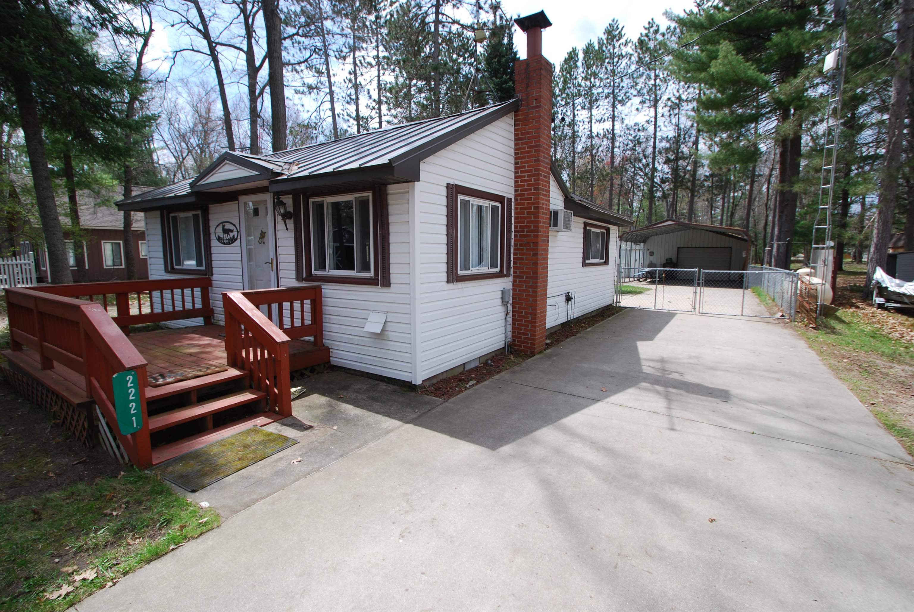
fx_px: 419
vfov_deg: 72.2
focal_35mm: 16
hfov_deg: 94.9
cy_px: 306
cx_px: 457
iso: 100
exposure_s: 1/200
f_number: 7.1
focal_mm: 11
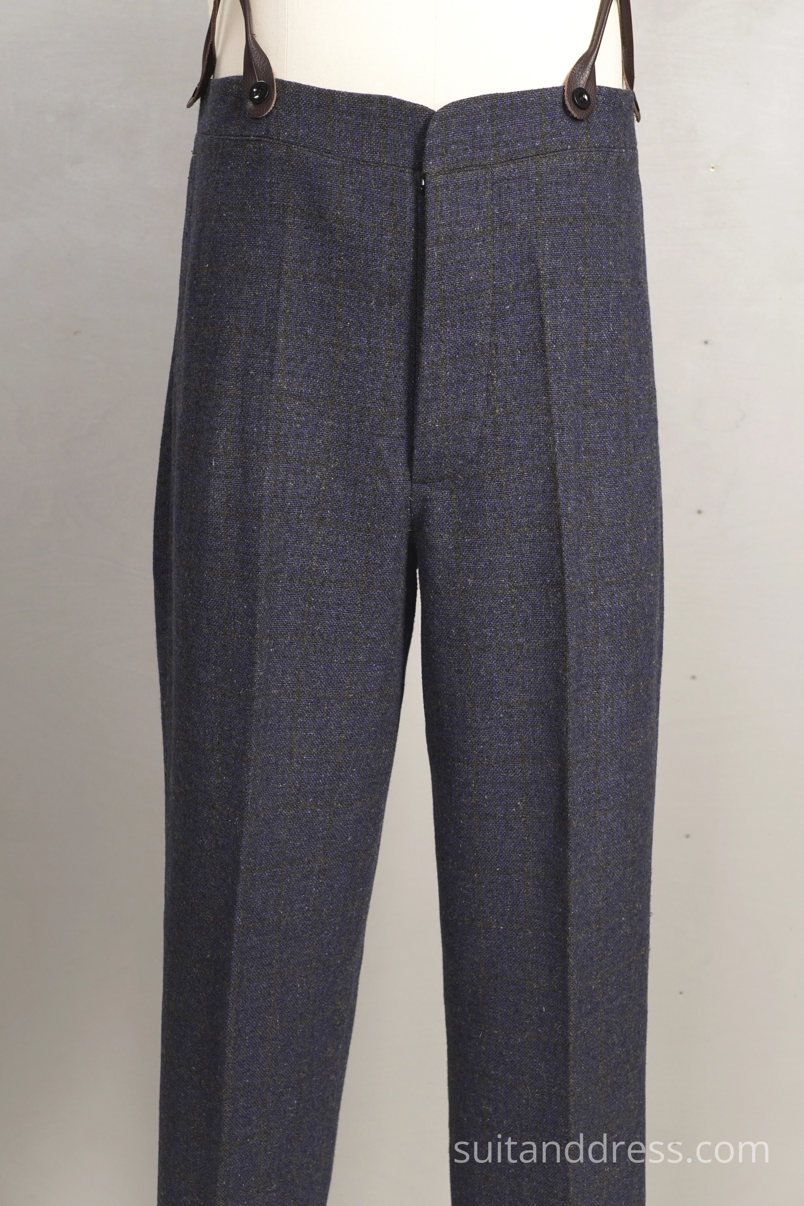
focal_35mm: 48
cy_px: 603
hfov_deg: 28.1
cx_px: 402
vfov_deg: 41.1
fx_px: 1608
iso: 320
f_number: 5.6
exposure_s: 1/30
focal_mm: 32
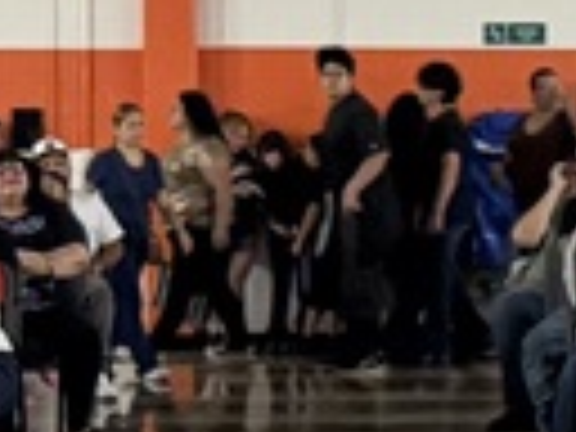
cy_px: 158
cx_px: 850
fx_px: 3195
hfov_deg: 10.0
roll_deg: -0.5
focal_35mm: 192
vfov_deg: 7.7
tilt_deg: -0.8
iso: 800
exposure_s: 1/40
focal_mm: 6.76
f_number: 1.78
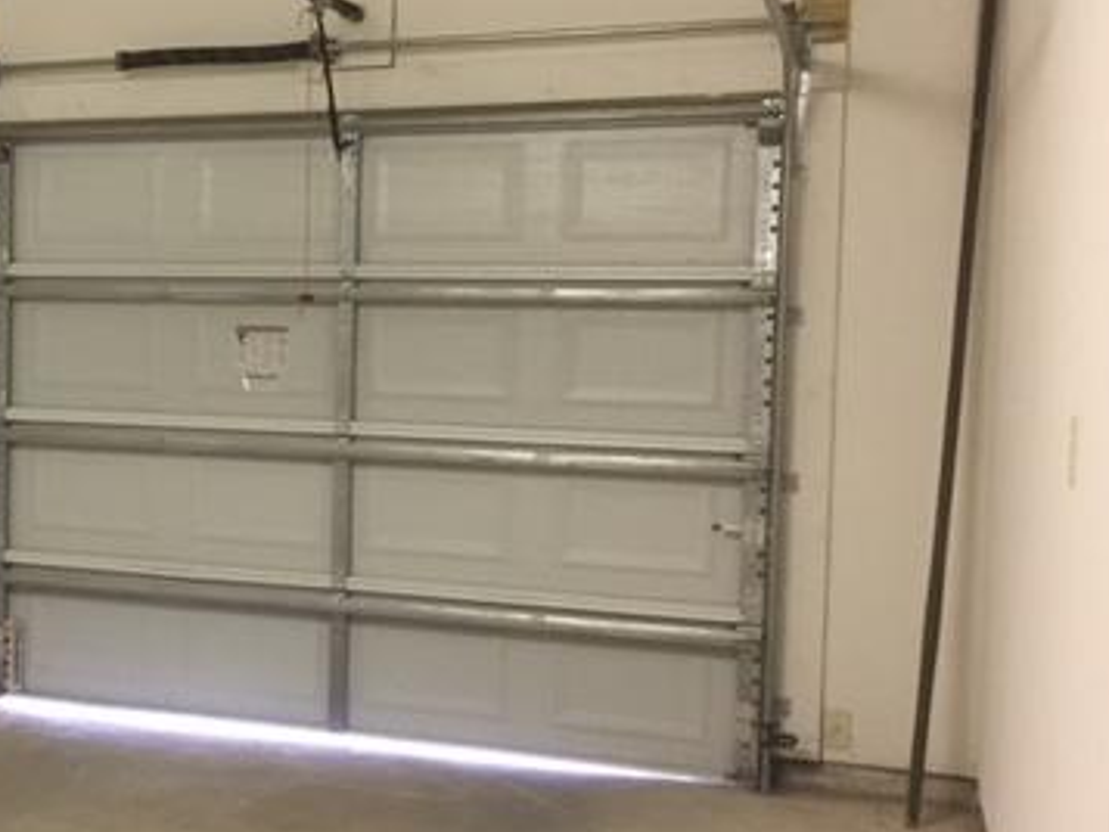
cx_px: 165
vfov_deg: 28.0
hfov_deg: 35.2
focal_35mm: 52
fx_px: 1666
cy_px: 416
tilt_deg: -3.4
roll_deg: -0.1
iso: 160
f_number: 2.2
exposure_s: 1/30
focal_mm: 4.15
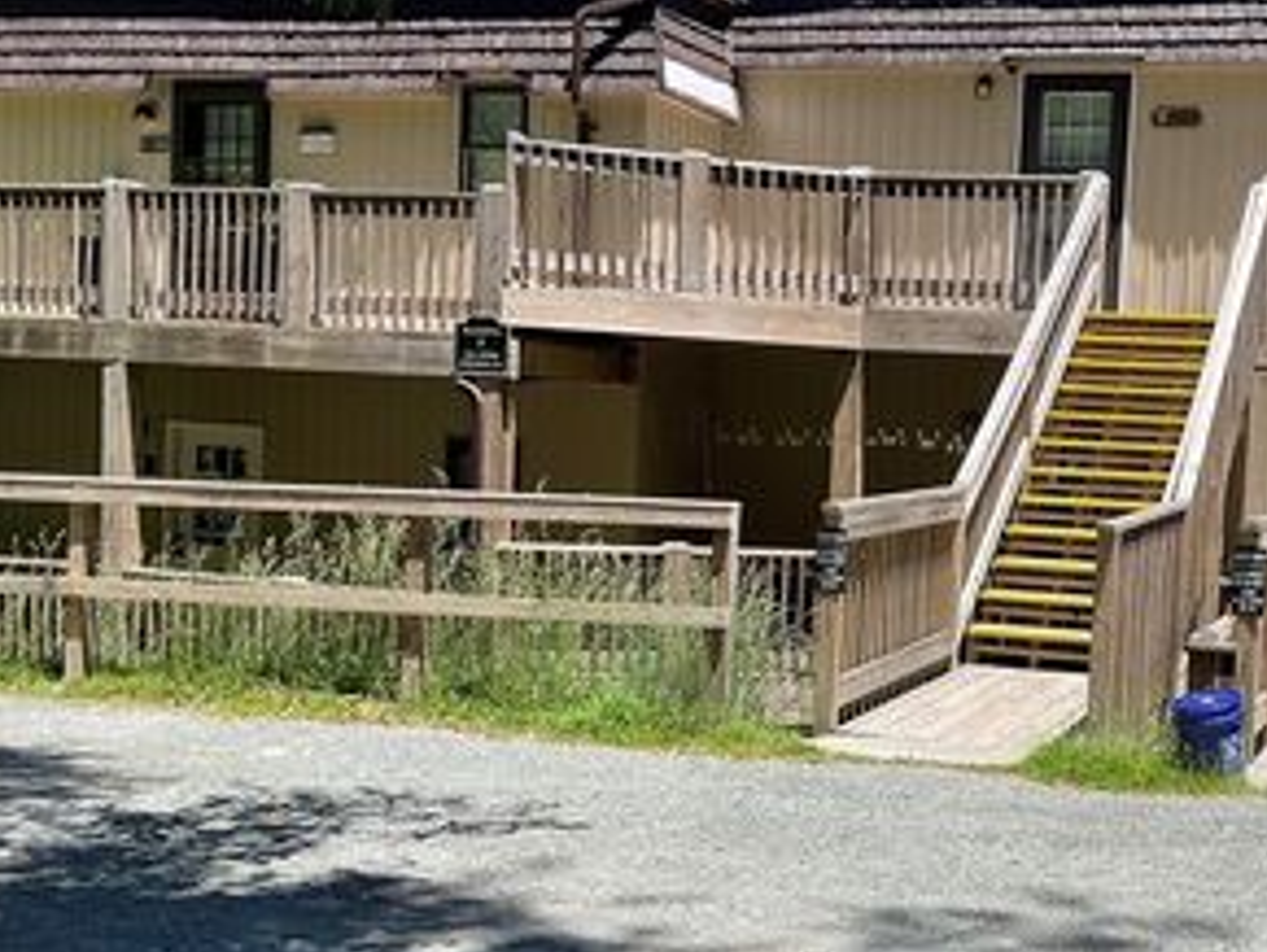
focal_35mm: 50
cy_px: 531
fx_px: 1832
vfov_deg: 29.1
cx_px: 983
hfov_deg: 37.0
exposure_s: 1/1168
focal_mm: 3
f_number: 1.8
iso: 16
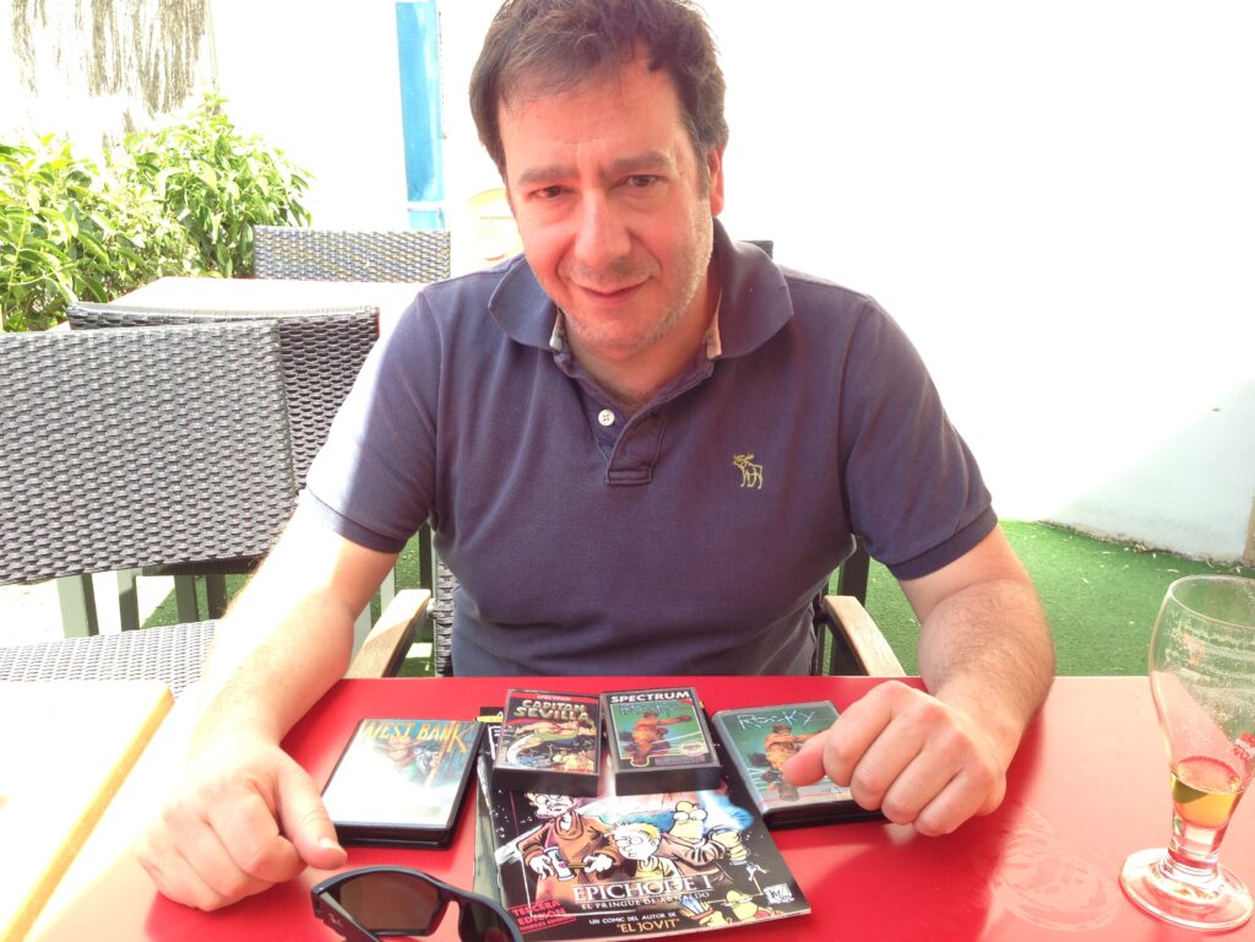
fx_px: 1196
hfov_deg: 55.4
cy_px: 471
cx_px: 628
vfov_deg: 42.9
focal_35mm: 33
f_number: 2.4
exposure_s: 1/152
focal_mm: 4.12
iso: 50
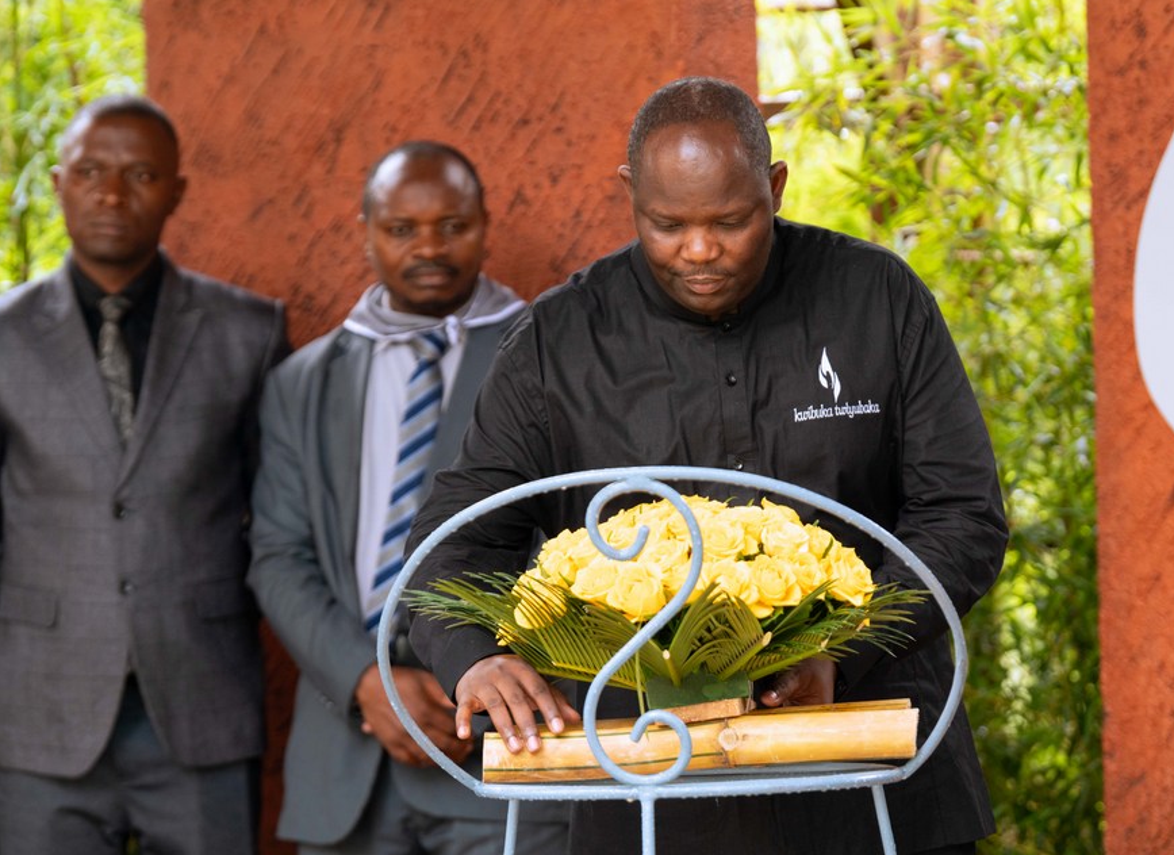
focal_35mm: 200
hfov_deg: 10.0
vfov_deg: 7.3
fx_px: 6712
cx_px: 629
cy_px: 428
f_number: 4
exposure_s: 1/160
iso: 500
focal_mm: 160
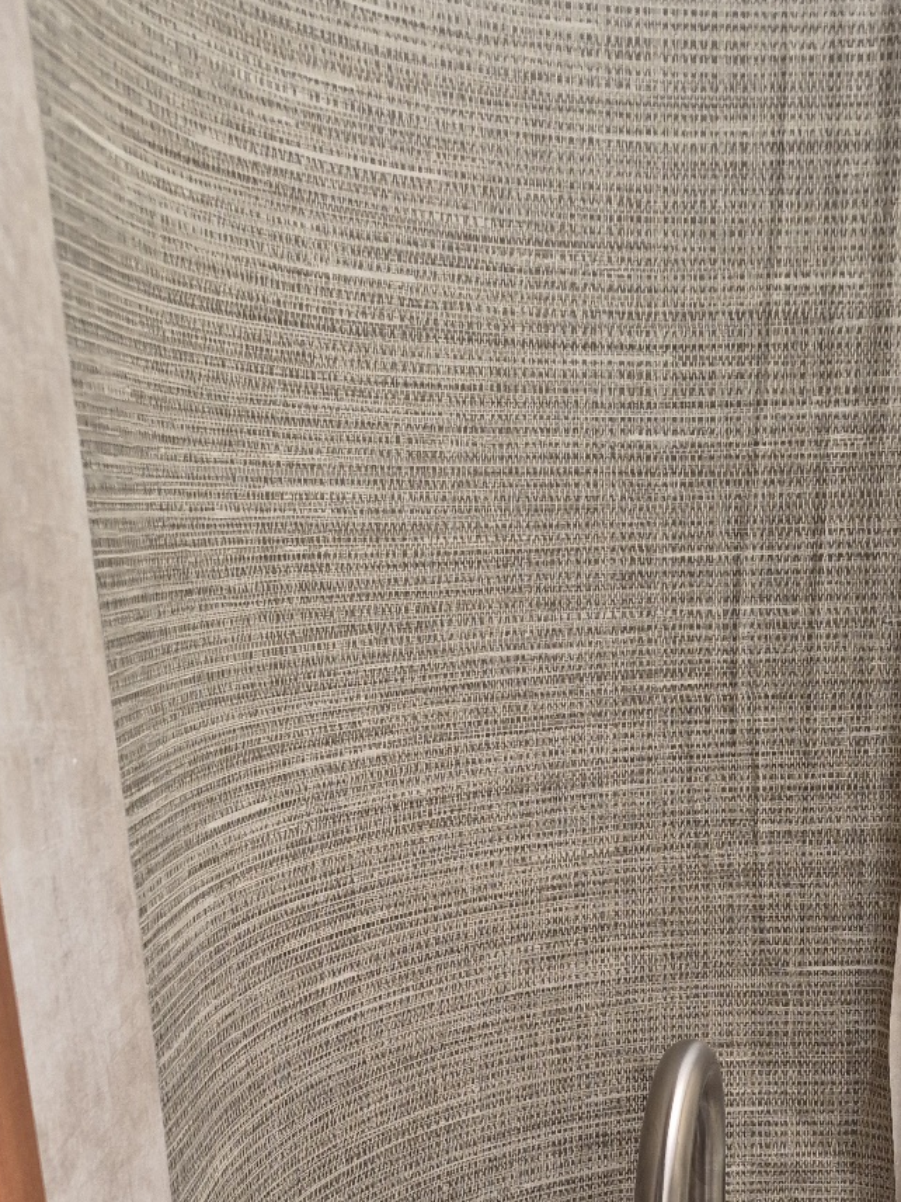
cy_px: 1095
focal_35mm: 43
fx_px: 1492
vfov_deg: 40.4
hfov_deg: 33.3
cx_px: 610
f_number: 1.8
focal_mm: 5.4
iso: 80
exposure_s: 1/182
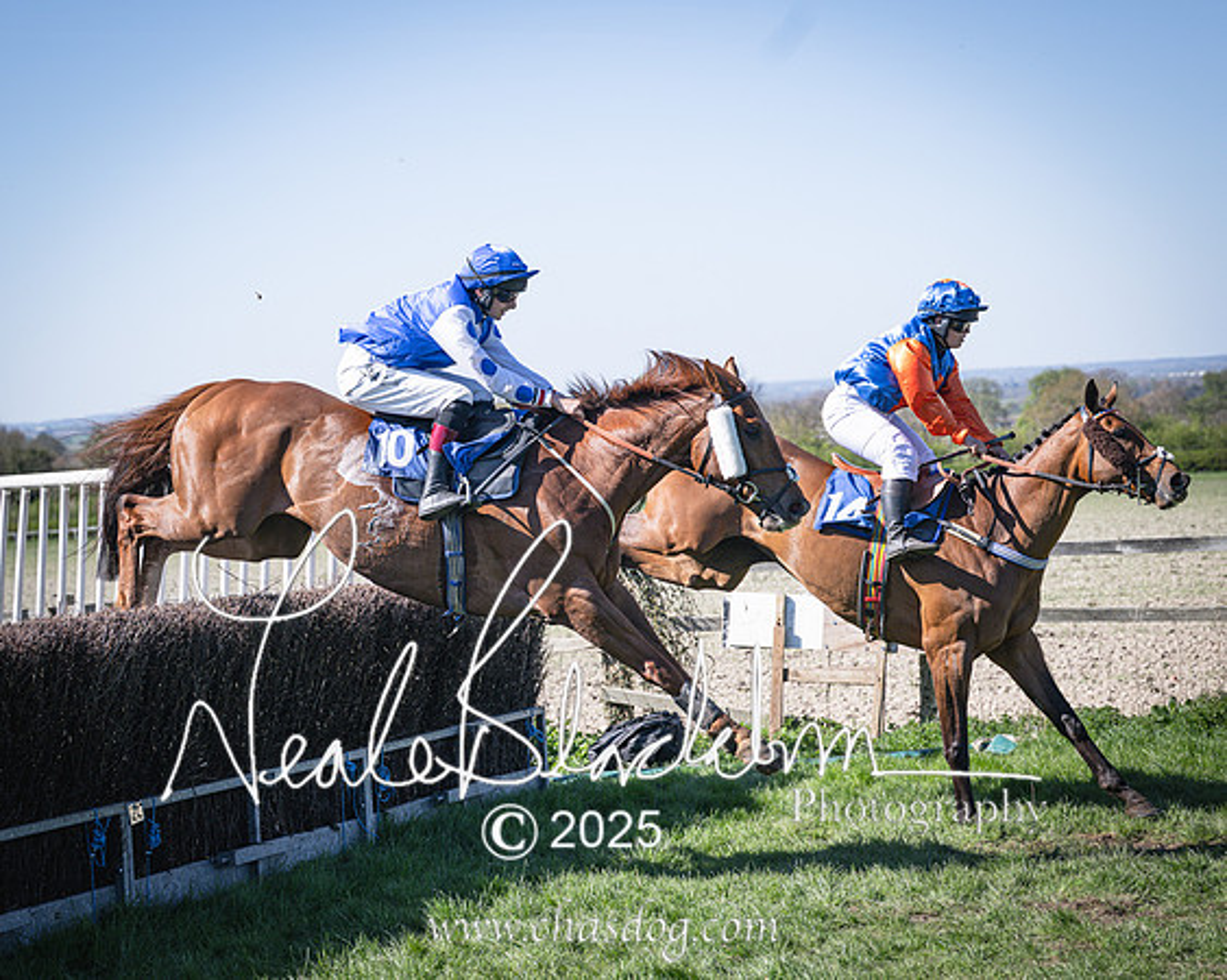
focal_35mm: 85
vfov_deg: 18.0
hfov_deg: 22.5
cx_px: 521
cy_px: 505
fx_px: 3088
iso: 200
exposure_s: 1/2000
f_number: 4
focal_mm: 70
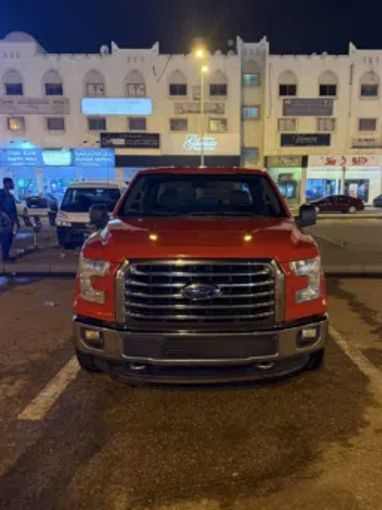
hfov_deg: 49.6
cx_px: 218
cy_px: 265
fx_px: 412
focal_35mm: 28
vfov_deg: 63.4
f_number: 1.78
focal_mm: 6.76
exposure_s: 1/33
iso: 800
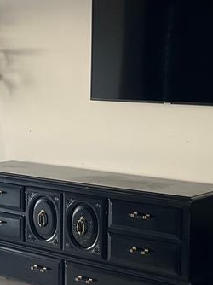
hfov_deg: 16.5
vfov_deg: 22.0
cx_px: 45
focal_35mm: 89
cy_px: 152
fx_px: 731
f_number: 1.8
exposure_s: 1/120
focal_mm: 3
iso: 50
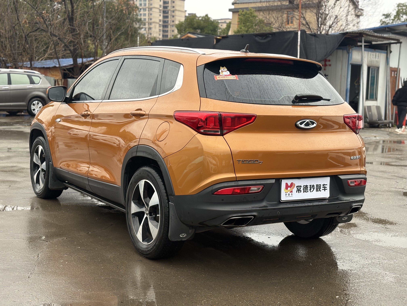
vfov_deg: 28.0
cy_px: 153
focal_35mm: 52
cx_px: 204
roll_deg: -1.8
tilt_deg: -7.1
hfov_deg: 36.8
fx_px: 611
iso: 50
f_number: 1.6
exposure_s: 1/80
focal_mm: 5.96
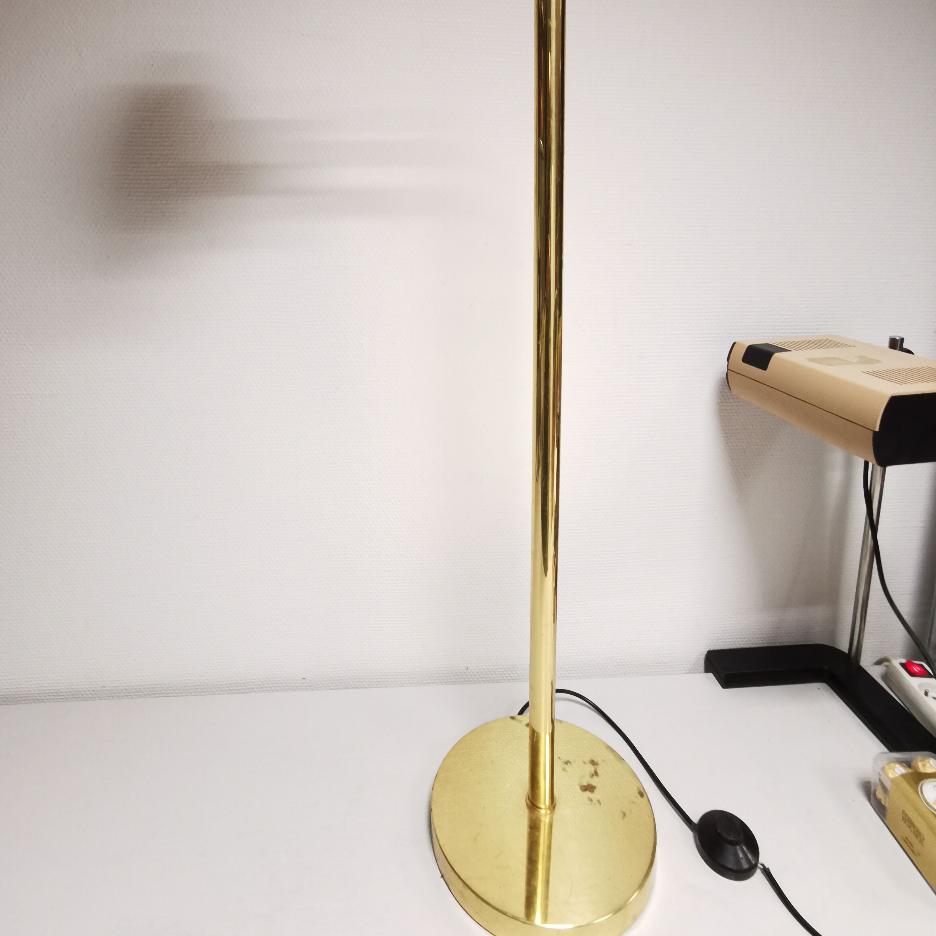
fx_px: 642
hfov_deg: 72.1
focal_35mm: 21
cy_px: 330
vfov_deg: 70.5
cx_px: 448
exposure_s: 1/33.3
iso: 400
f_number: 2.2
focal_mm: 2.26
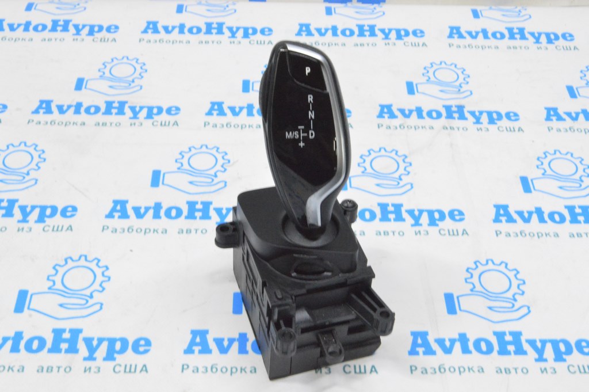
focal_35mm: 51
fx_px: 834
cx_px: 294
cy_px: 196
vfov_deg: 26.4
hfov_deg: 38.9
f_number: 20
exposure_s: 1/15
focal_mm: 34
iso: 6400
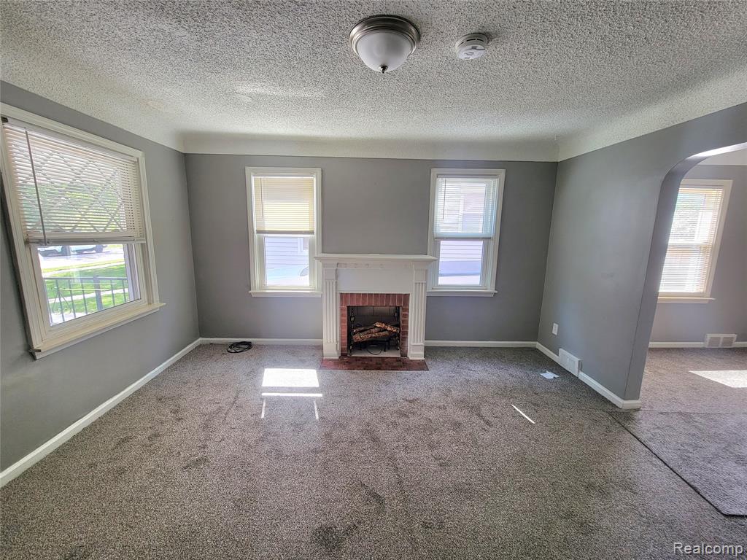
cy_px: 280
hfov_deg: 106.2
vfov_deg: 89.9
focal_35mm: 13
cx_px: 374
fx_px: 281
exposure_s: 1/60.2
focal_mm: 2.2
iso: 100
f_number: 2.2
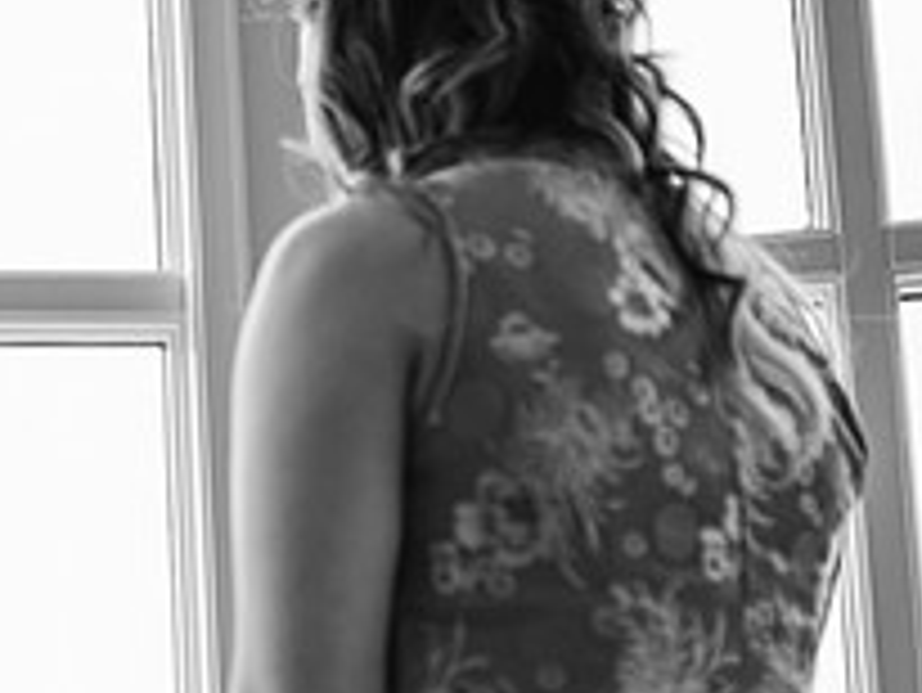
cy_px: 652
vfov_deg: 15.4
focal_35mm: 95
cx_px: -220
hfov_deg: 19.3
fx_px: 2532
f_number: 1.4
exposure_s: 1/1000
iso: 100
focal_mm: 35
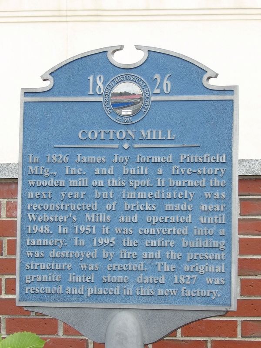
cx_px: 130
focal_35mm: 143
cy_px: 174
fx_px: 1438
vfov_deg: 13.8
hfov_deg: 10.4
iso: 100
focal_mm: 25.6
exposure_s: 1/113
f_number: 4.3
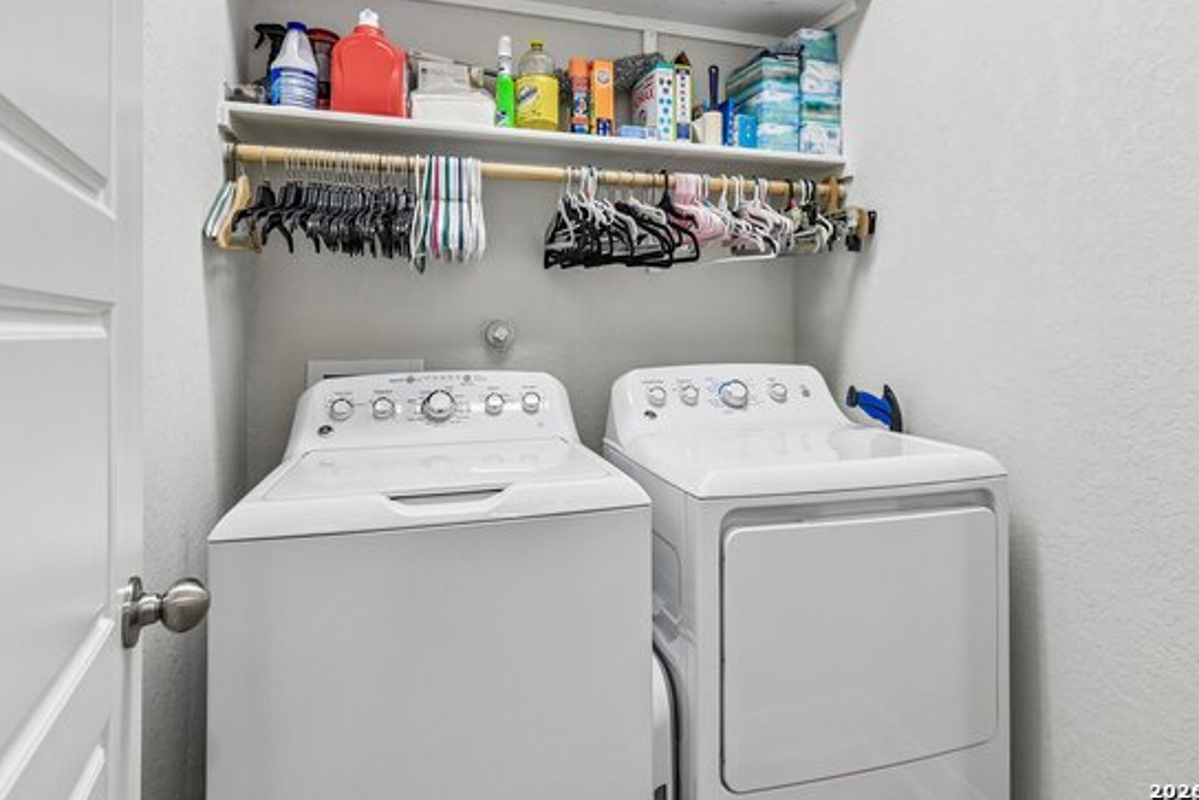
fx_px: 666
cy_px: 334
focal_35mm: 20
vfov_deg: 61.6
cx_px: 619
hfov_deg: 83.9
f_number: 8
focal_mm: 17
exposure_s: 1/20
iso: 560
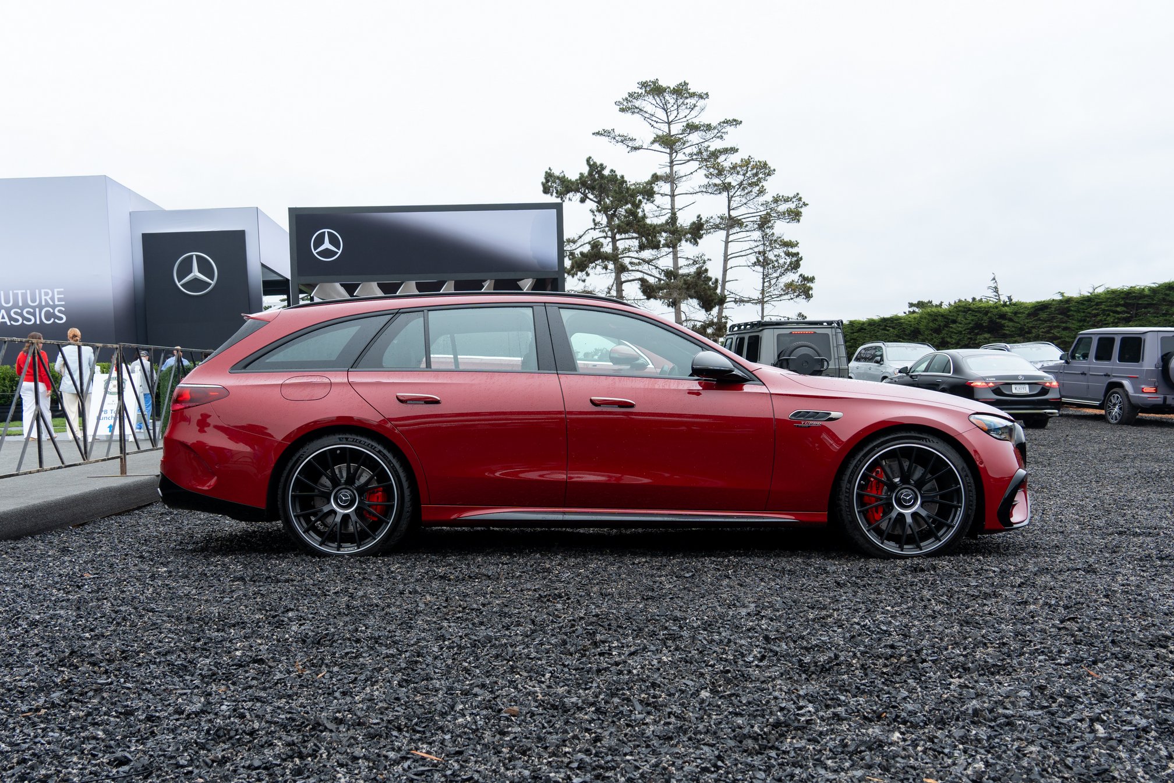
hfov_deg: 54.7
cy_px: 440
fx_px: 1134
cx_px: 552
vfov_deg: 38.1
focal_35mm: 35
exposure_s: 1/60
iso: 125
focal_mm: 28
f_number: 6.3
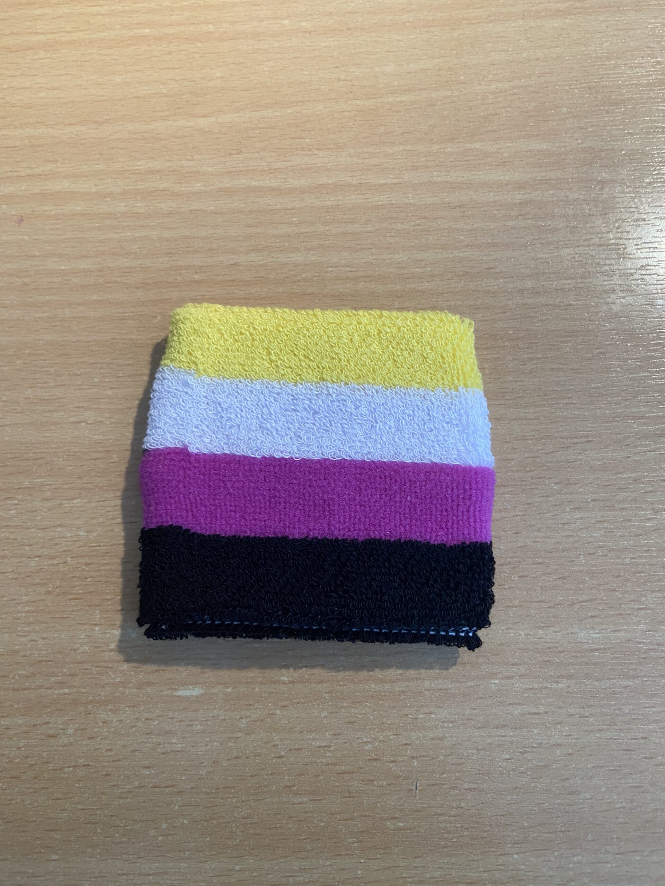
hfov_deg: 53.1
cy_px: 443
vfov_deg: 67.3
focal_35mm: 26
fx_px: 666
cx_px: 332
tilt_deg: -78.8
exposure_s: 1/50
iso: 80
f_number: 1.8
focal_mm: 4.25
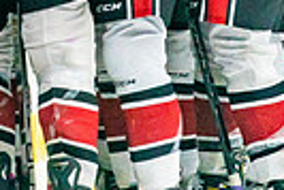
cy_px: -260
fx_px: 7874
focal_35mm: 997
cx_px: 69
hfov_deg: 2.1
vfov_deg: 1.4
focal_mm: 200
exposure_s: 1/1000
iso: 3200
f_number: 2.8
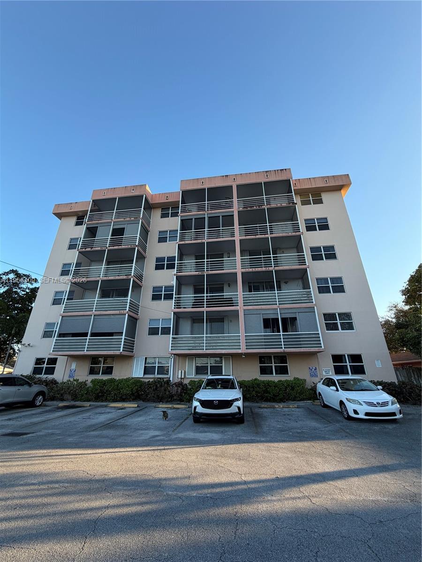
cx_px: 211
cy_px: 281
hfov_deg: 85.7
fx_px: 228
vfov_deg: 102.1
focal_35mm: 14
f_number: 2.2
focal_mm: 2.22
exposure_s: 1/357
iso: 50
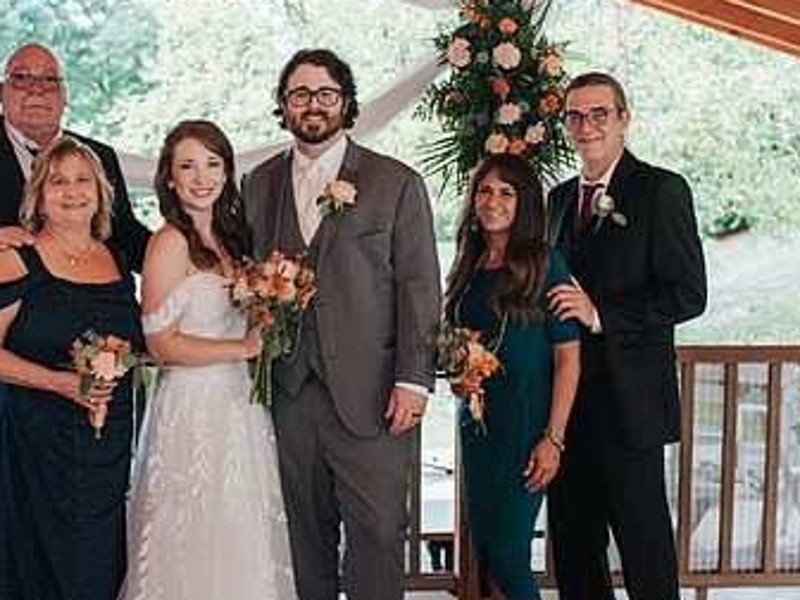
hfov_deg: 30.0
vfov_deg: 22.9
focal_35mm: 64
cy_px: 360
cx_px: 264
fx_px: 1479
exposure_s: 1/200
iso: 280
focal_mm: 35
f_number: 3.2
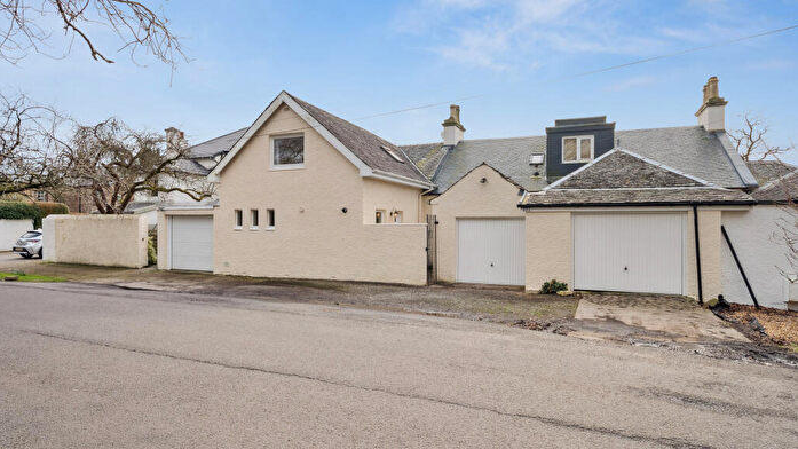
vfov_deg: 55.7
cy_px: 195
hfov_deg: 86.6
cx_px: 398
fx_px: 423
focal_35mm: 20
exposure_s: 1/100
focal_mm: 19
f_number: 8
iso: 80
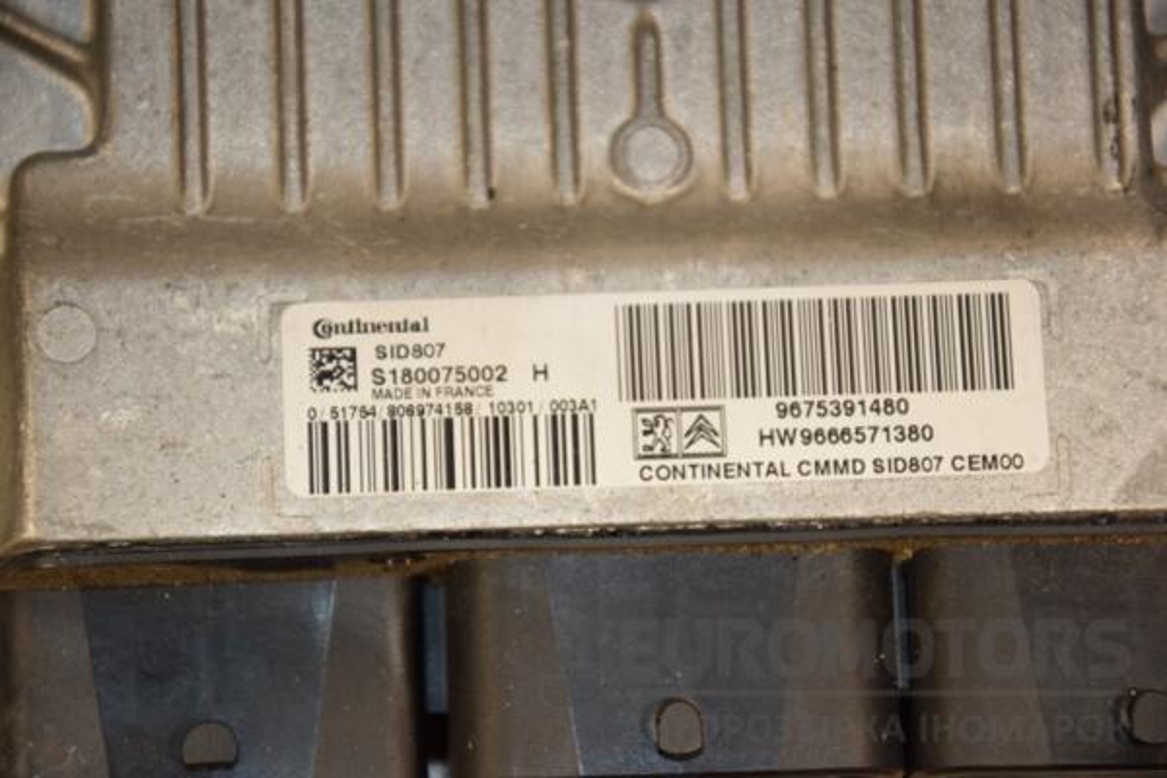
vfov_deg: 8.7
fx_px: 5105
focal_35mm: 158
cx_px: 584
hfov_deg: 13.0
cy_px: 389
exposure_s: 1/160
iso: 800
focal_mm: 105
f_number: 5.6
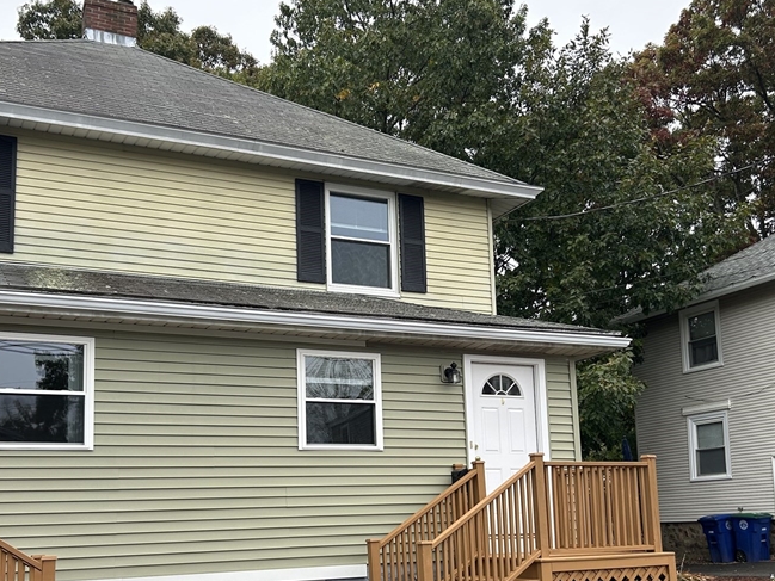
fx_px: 918
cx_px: 386
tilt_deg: +7.6
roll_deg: +1.4
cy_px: 393
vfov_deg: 34.8
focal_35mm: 41
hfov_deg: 45.8
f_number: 1.5
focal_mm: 5.7
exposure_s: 1/362
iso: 50
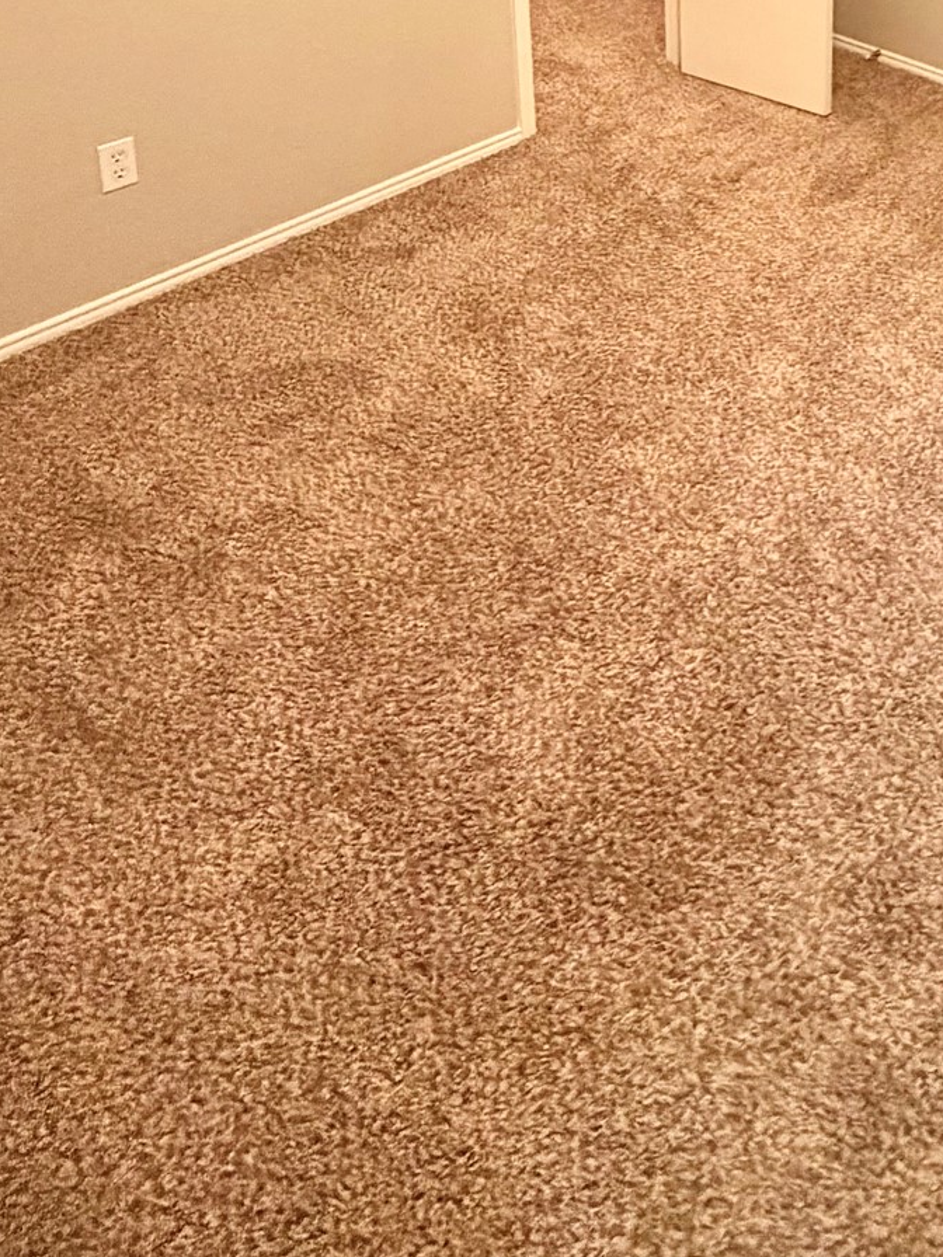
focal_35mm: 32
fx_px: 1162
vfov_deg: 43.8
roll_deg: -2.9
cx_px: 984
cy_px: -123
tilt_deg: -13.7
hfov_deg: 38.2
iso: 500
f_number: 2.2
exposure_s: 1/60
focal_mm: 2.22
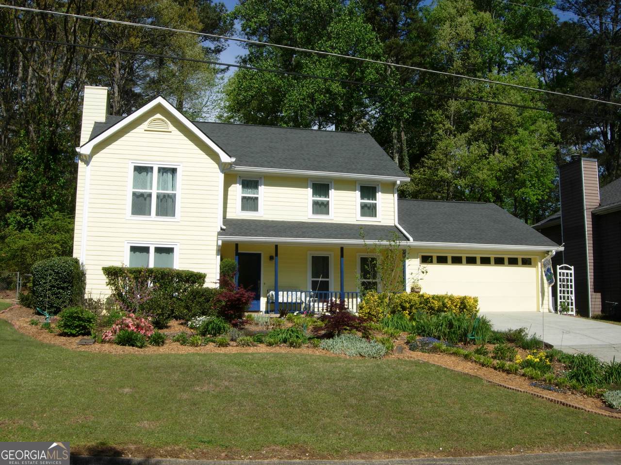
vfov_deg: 39.7
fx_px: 646
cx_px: 310
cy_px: 232
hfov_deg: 51.4
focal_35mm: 36
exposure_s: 1/373
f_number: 6.8
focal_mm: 7.5
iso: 50
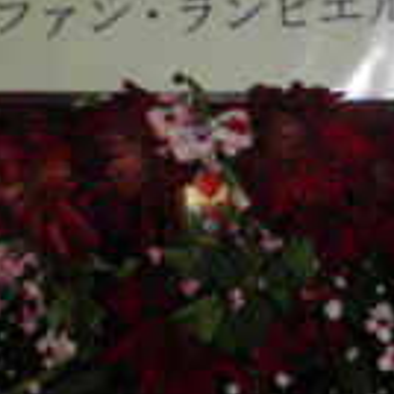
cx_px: 215
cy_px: -74
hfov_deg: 22.5
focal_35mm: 77
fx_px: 992
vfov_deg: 21.0
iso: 160
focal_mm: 4.7
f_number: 7.9
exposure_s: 1/30
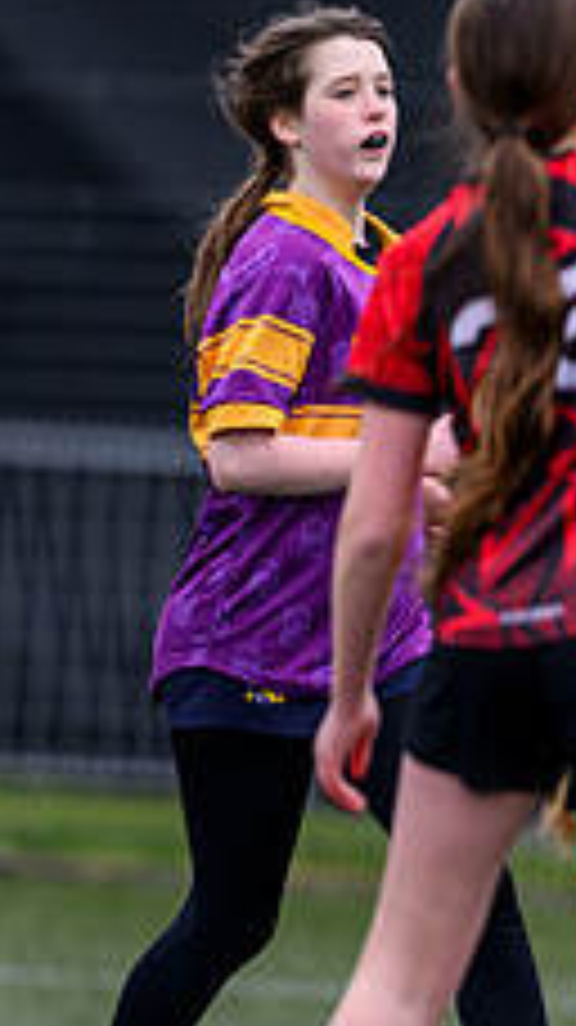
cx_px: 1469
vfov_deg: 1.6
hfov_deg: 0.9
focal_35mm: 1318
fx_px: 35840
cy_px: 667
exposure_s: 1/1600
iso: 500
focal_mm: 400
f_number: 3.2
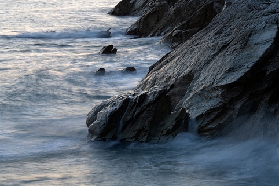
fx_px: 860
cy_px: 90
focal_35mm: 111
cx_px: 166
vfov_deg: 12.3
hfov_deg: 18.4
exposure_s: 1
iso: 100
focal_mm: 90
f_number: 22
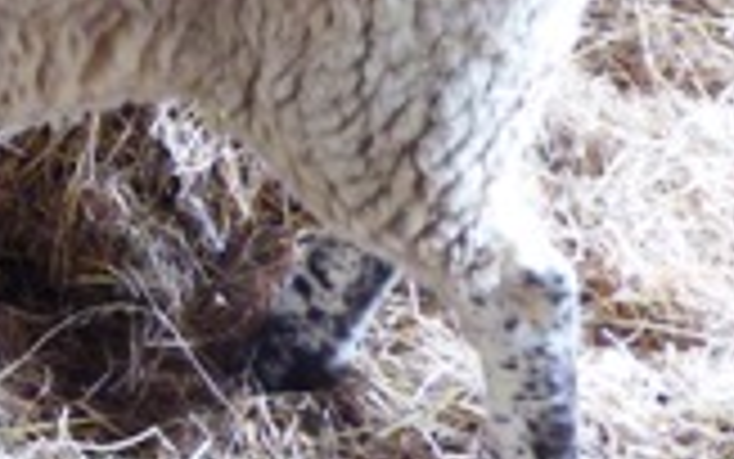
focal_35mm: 191
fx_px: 3822
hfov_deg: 10.4
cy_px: -220
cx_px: -554
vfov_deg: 6.8
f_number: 3.9
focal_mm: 7.8
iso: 400
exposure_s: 1/8
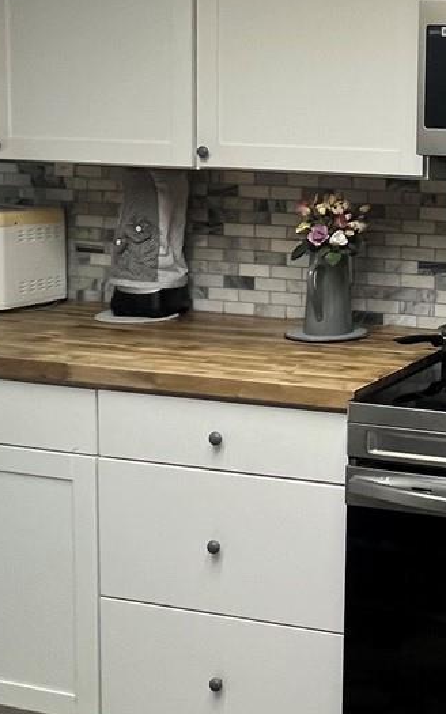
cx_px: 634
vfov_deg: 46.4
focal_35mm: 42
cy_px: 235
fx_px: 817
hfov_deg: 24.9
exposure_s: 1/60
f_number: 1.8
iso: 160
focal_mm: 1.57
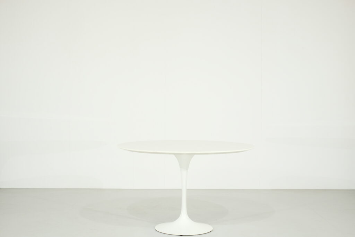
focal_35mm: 53
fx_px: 523
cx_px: 178
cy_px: 118
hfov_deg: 37.5
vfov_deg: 25.5
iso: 800
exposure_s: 1/160
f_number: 4
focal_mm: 35
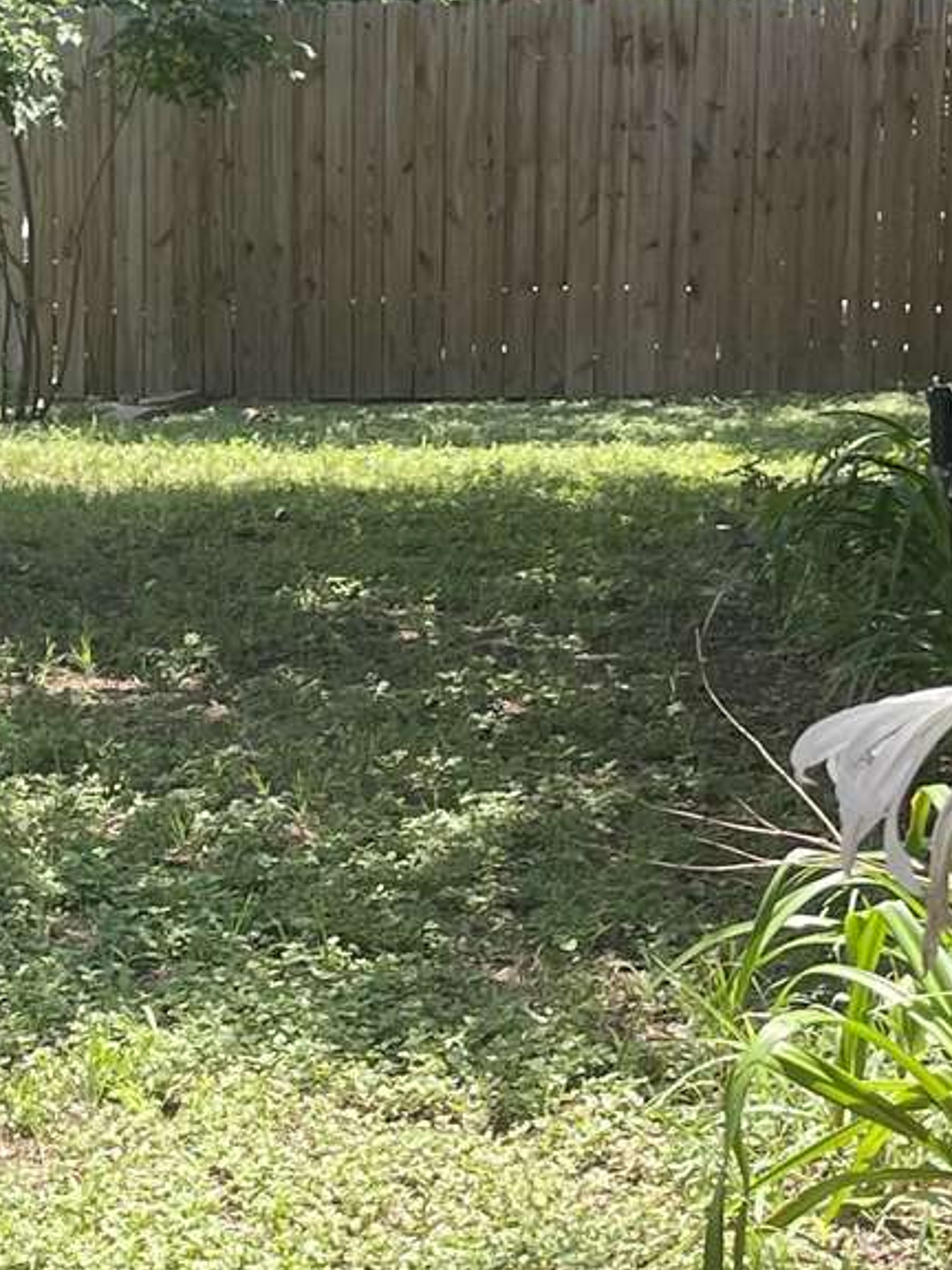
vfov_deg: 19.6
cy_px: 794
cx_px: 258
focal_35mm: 100
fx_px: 3667
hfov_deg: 14.7
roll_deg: -0.8
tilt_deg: -9.1
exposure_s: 1/631
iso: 32
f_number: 1.6
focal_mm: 5.1
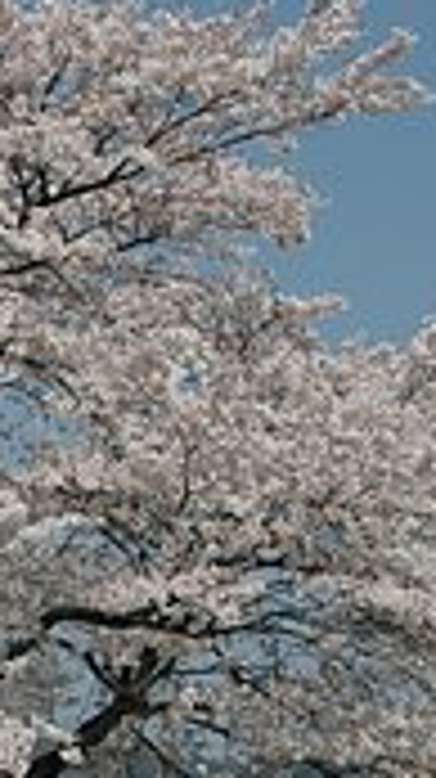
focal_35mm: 130
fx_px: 2678
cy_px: 535
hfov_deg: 8.8
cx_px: -449
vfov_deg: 16.5
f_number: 6.3
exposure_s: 1/320
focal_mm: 28
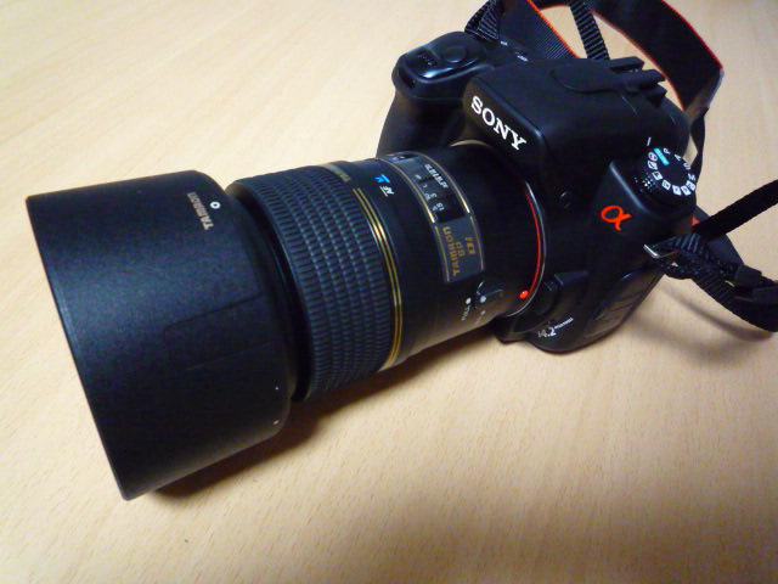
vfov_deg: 54.9
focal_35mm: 25
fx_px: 562
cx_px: 389
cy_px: 292
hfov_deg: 69.4
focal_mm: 4.4
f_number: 2.8
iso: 800
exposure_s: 1/20
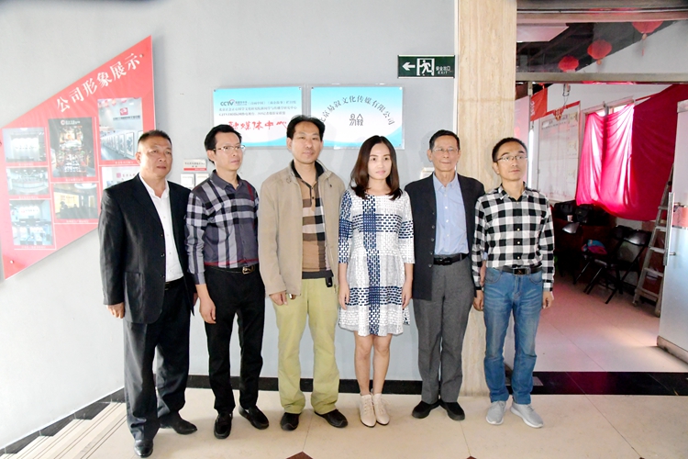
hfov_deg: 73.7
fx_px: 459
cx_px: 344
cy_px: 230
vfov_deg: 53.1
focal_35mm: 24
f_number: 8
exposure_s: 1/60
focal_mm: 16
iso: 5000
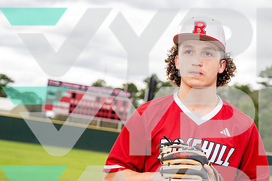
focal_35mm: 82
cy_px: 121
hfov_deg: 24.7
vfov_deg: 16.6
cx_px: 168
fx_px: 620
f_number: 4
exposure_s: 1/250
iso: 100
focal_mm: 59
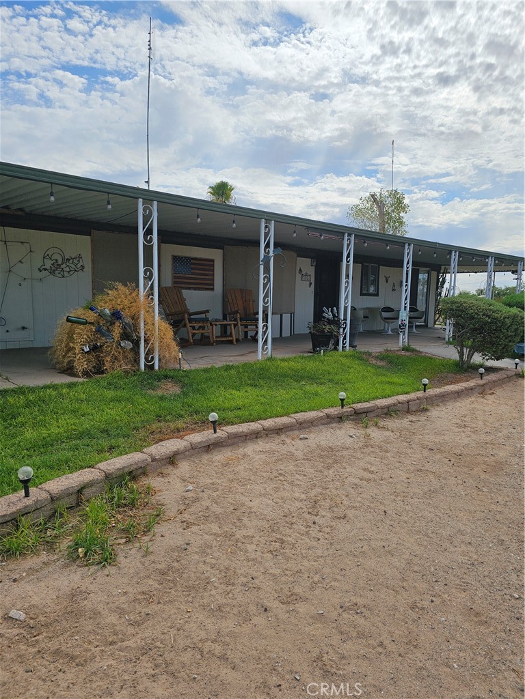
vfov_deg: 73.9
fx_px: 465
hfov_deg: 58.9
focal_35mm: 23
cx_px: 262
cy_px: 350
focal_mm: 6.3
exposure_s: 1/1761
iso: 12
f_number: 1.7
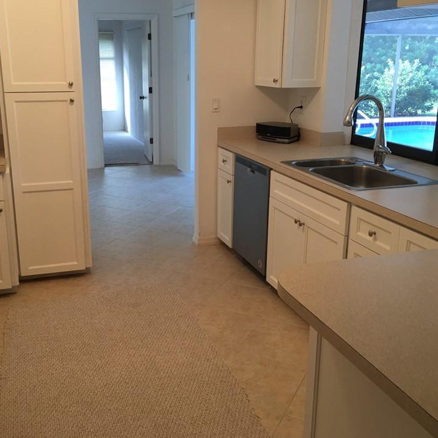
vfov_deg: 44.9
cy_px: 209
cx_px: 187
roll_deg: -0.6
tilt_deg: -13.1
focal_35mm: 37
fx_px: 530
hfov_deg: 44.8
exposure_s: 1/15
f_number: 2.2
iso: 25
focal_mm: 4.15
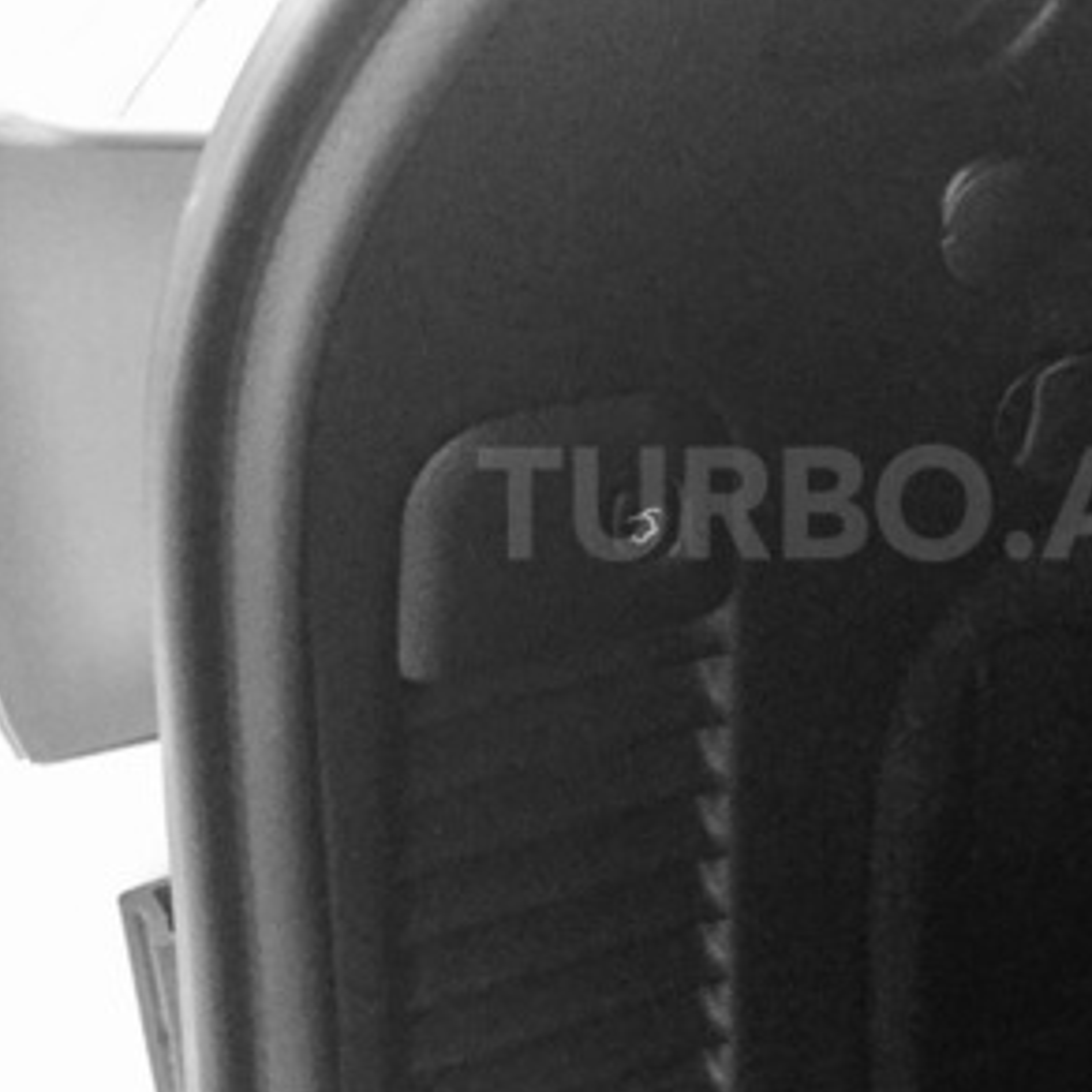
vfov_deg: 29.5
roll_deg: -0.8
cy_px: 503
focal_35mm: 58
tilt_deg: -28.2
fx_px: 2070
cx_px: 860
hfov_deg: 29.0
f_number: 2.2
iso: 320
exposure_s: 1/17
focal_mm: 4.15
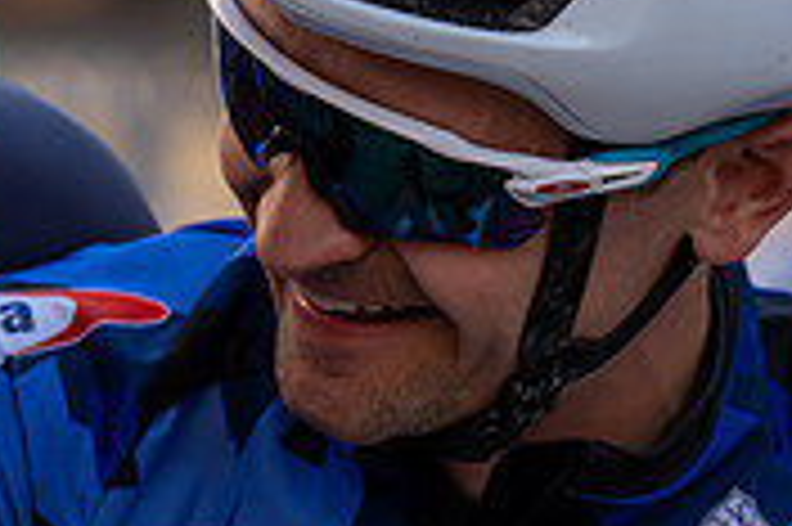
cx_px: 411
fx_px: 7275
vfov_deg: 4.1
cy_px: 214
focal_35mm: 331
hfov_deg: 6.2
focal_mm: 88
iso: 500
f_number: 4
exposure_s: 1/1000
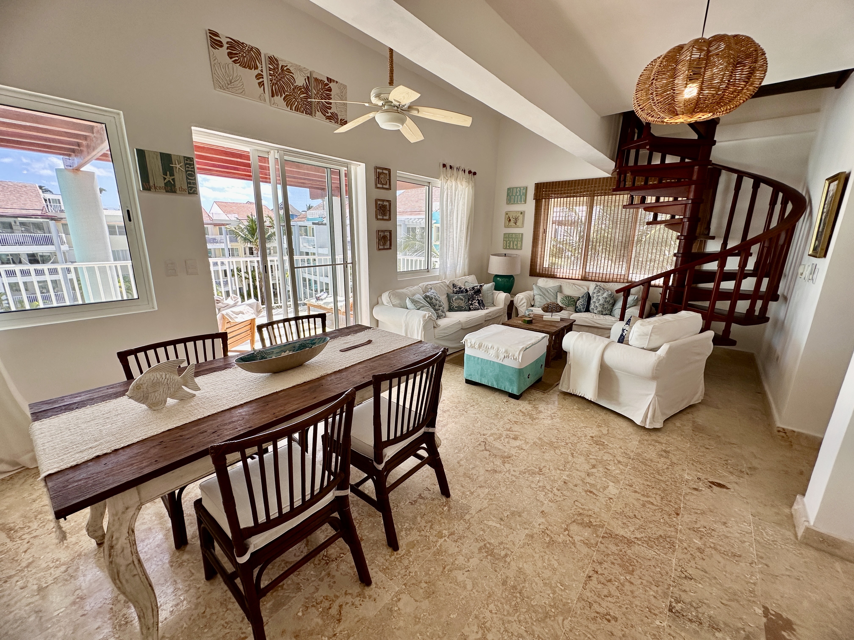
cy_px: 320
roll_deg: -0.7
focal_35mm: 14
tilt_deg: -14.0
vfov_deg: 85.7
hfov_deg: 102.1
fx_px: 345
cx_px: 427
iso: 40
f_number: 2.2
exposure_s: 1/295
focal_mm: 2.22
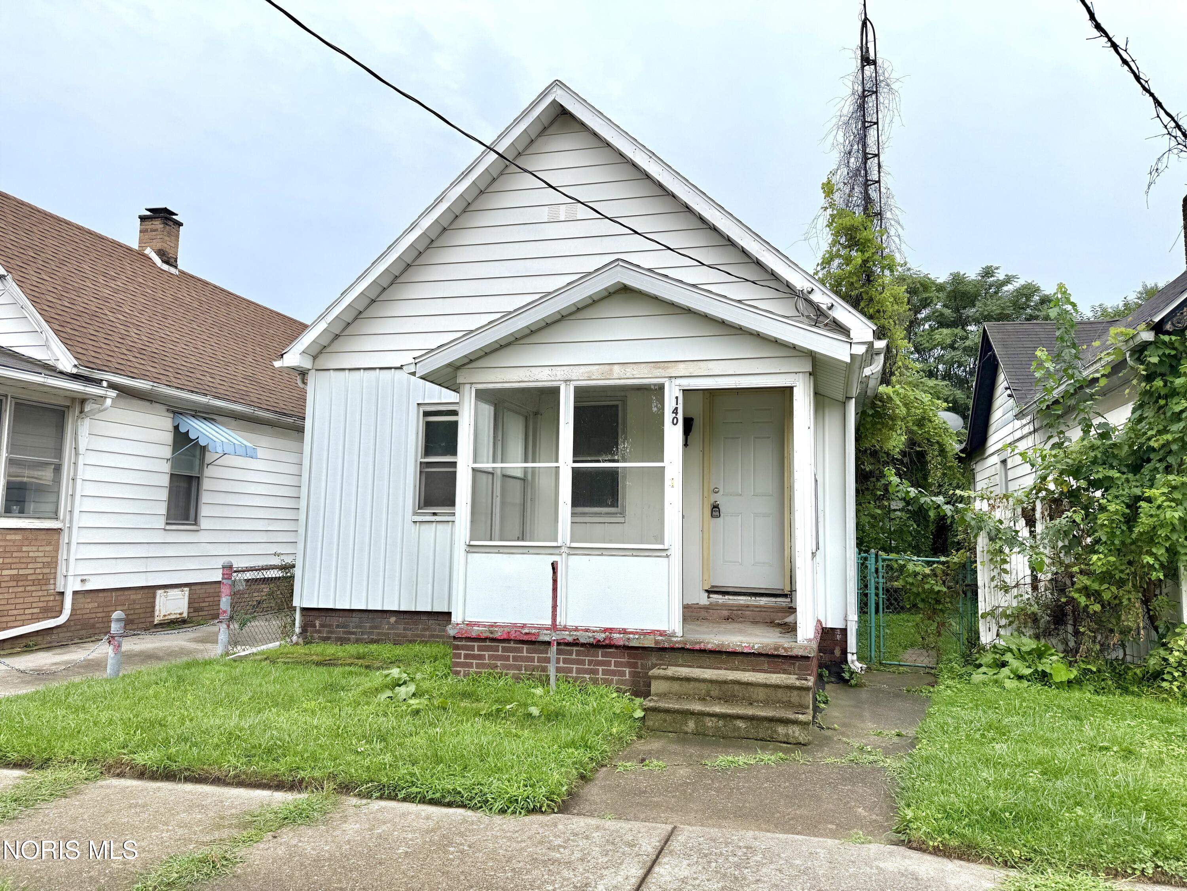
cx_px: 594
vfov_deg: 56.8
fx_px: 823
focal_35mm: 24
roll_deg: -1.2
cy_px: 446
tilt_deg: +6.7
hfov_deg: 71.6
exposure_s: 1/1553
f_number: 1.78
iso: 80
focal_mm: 6.76
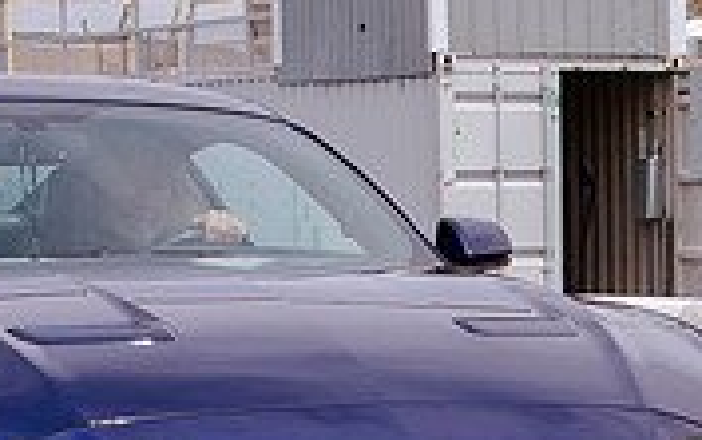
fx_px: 3581
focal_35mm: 187
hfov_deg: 11.0
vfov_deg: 7.0
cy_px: 597
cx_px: 795
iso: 200
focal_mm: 35
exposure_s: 1/400
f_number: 10
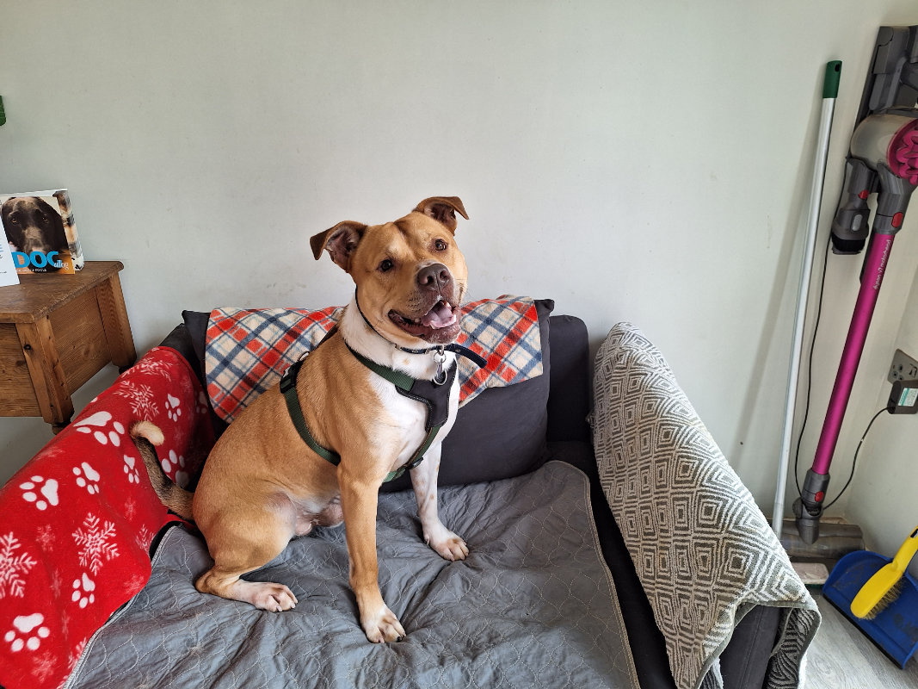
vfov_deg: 58.9
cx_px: 459
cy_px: 344
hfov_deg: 73.9
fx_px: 610
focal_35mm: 23
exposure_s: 1/50
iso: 50
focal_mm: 5.5
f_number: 1.8
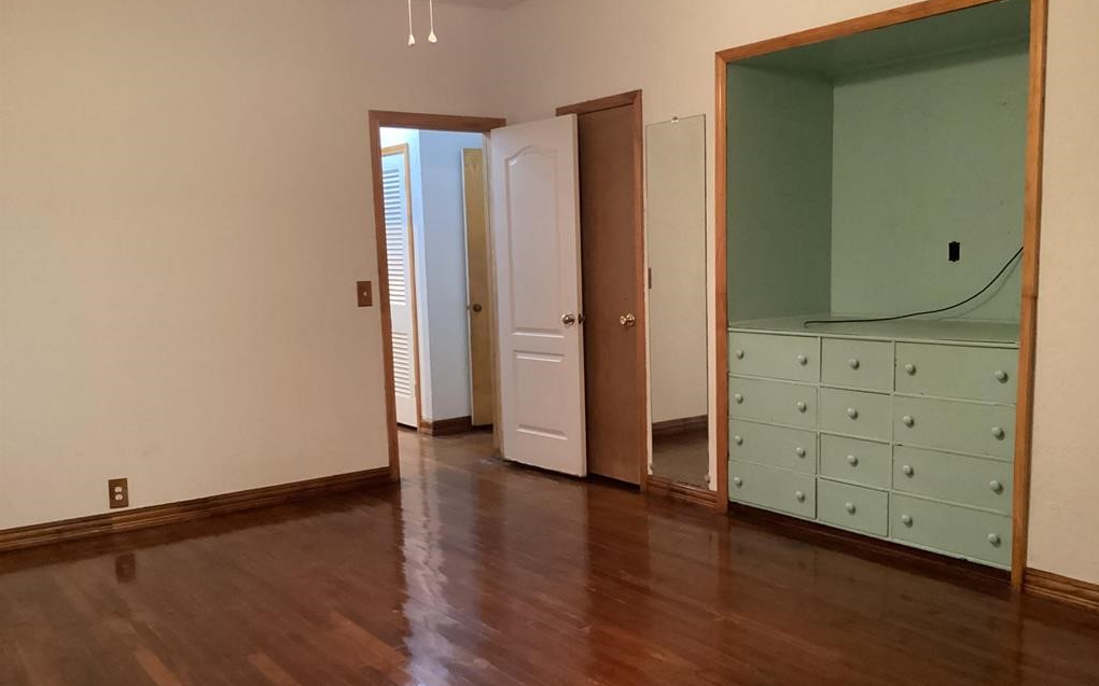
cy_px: 388
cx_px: 551
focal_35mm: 33
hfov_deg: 58.2
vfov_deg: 38.2
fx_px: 988
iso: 640
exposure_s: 1/24
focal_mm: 3.3
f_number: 2.4
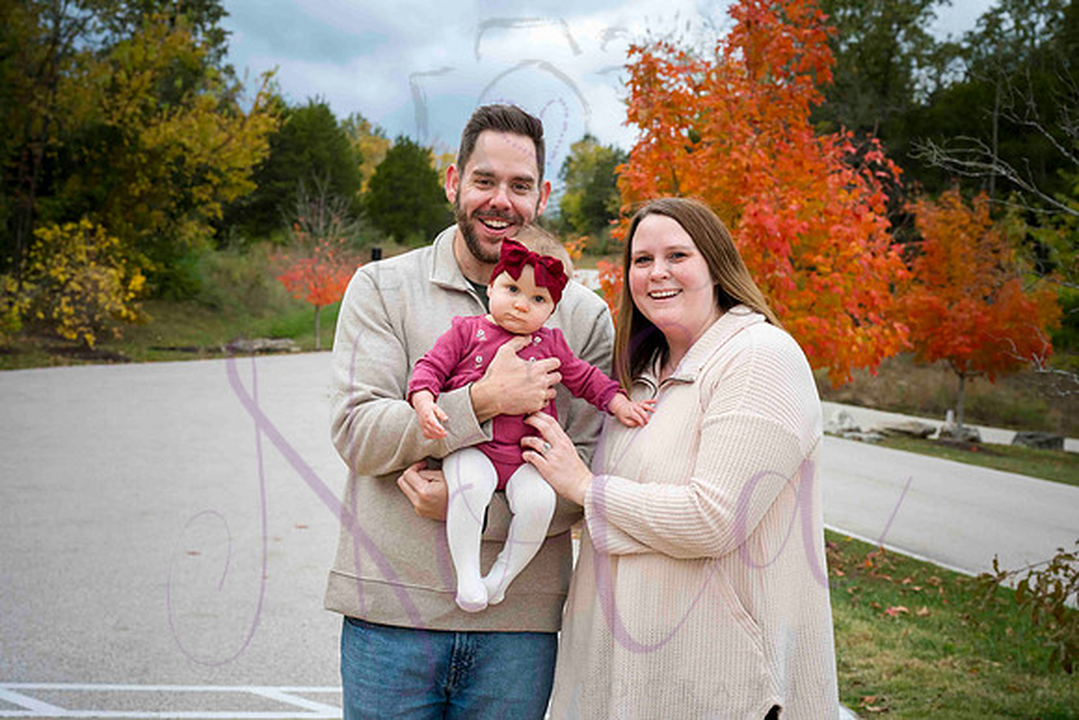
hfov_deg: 38.9
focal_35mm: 51
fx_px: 1529
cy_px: 360
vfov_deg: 26.5
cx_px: 540
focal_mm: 51
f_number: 6.3
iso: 400
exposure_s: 1/640
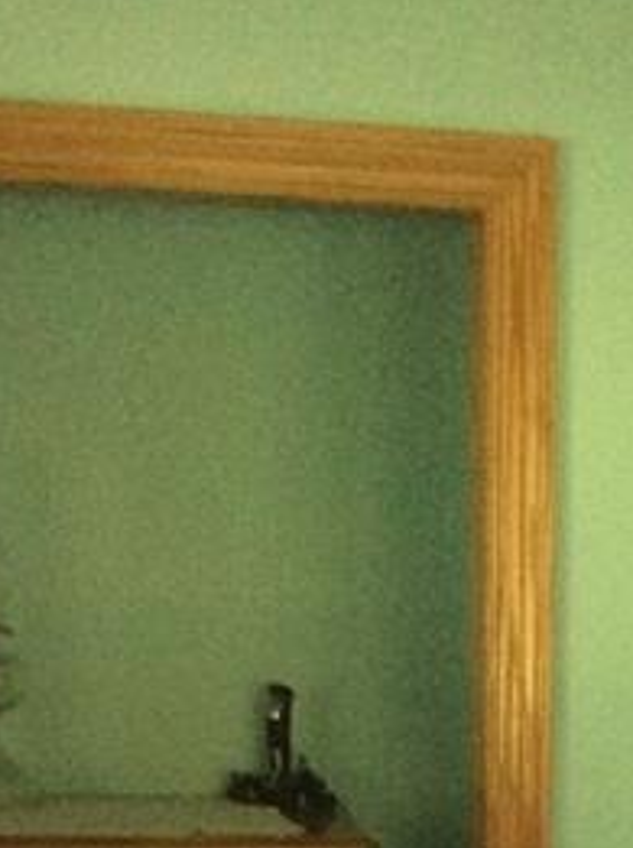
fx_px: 2298
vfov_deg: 19.2
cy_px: 1127
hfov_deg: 15.4
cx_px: 638
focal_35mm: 94
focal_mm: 3.3
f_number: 2.4
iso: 250
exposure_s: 1/24
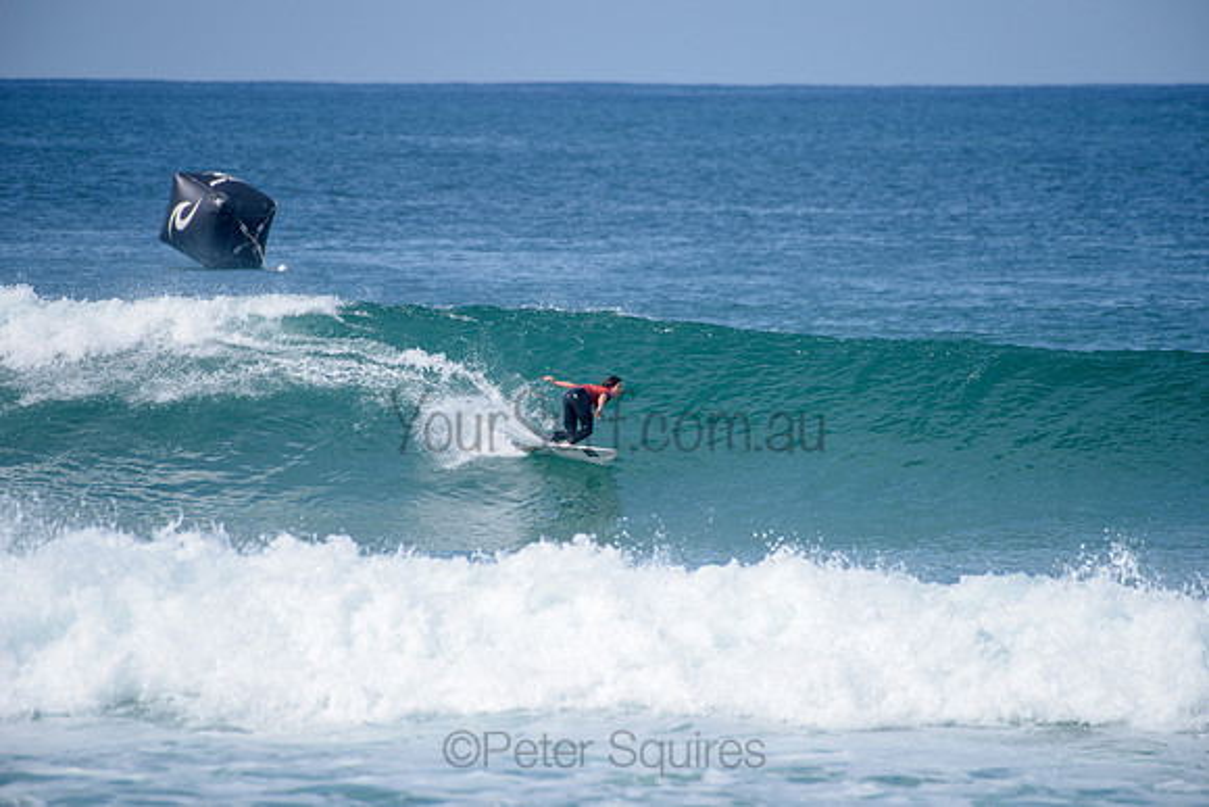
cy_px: 404
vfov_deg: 2.8
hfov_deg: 4.1
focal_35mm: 500
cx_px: 604
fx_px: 16795
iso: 250
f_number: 6.3
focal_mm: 500
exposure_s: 1/2500
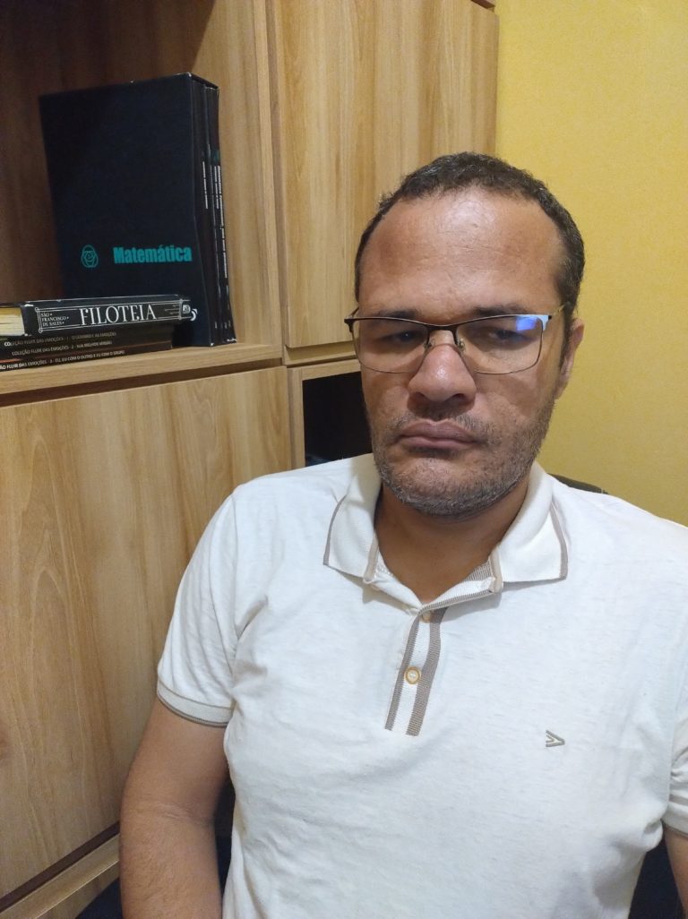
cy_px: 460
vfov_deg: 69.4
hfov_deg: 54.8
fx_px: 663
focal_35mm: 25
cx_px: 344
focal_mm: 4.71
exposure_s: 1/20
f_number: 1.7
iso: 2844
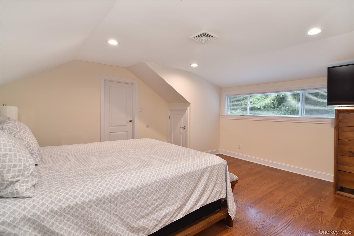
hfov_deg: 95.0
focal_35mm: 16
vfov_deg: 72.0
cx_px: 177
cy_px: 118
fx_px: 162
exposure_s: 1/40
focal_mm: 11
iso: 640
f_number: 8
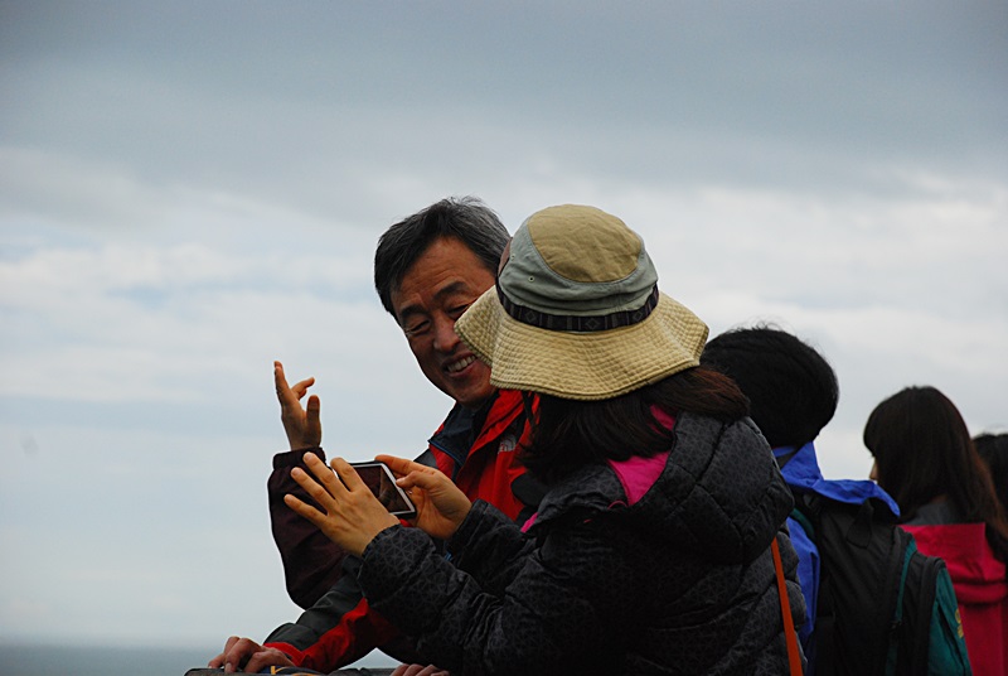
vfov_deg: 10.2
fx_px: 3786
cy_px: 338
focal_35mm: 135
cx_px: 504
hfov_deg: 15.2
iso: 400
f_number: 5.6
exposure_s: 1/500
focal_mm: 90
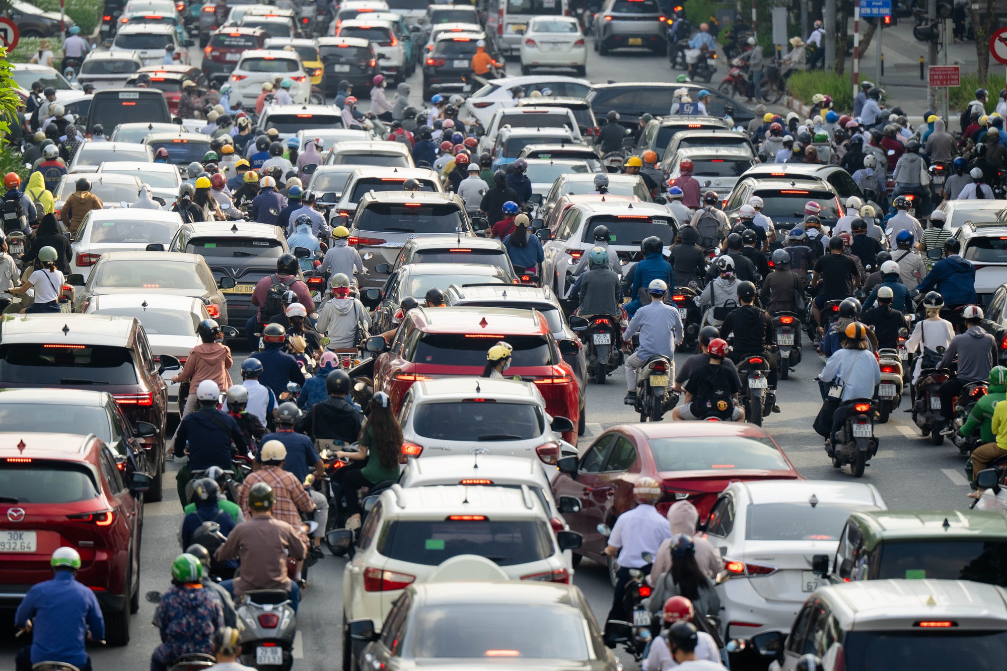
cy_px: 336
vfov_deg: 4.6
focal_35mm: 300
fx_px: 8388
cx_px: 504
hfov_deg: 6.9
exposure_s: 1/1000
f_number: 2.8
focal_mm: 200
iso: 100
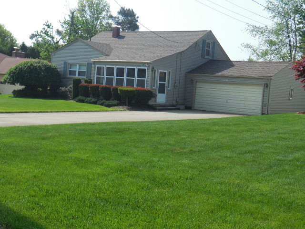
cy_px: 114
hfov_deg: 34.3
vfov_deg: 26.1
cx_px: 152
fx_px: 493
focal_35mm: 56
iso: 125
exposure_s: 1/500
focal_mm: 10
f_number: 5.2
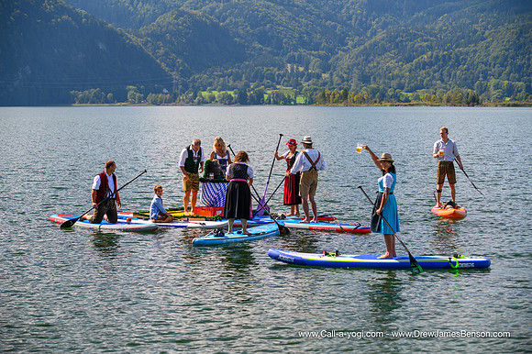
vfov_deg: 13.0
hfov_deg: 19.5
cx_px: 266
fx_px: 1551
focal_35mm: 105
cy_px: 177
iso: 200
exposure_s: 1/500
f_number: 5.6
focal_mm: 105
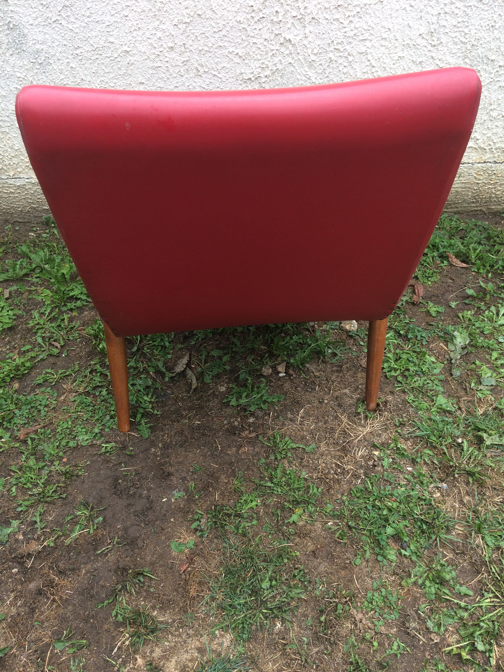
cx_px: 252
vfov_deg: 61.7
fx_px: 563
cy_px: 336
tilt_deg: -39.5
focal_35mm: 29
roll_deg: +3.9
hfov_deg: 48.2
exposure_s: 1/100
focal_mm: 4.15
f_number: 2.2
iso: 50
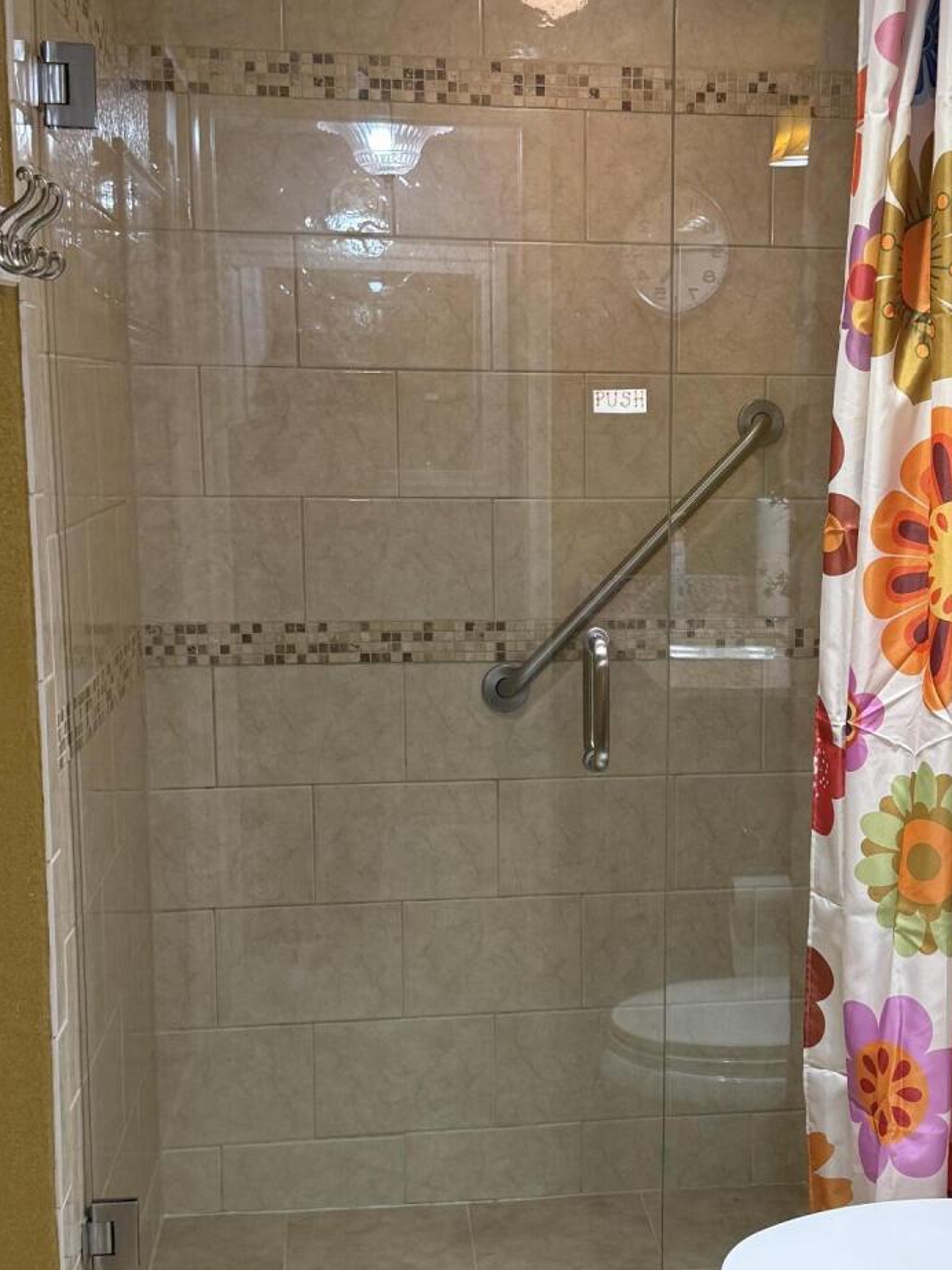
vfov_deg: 36.7
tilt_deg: -7.8
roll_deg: -1.1
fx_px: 1907
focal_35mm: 52
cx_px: 696
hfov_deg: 27.7
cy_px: 736
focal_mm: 6.76
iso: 160
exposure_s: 1/120
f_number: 1.78
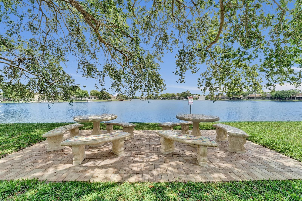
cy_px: 100
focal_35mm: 14
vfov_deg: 81.2
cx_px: 151
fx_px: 117
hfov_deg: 104.3
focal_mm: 14
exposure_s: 1/500
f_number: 20
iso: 1250
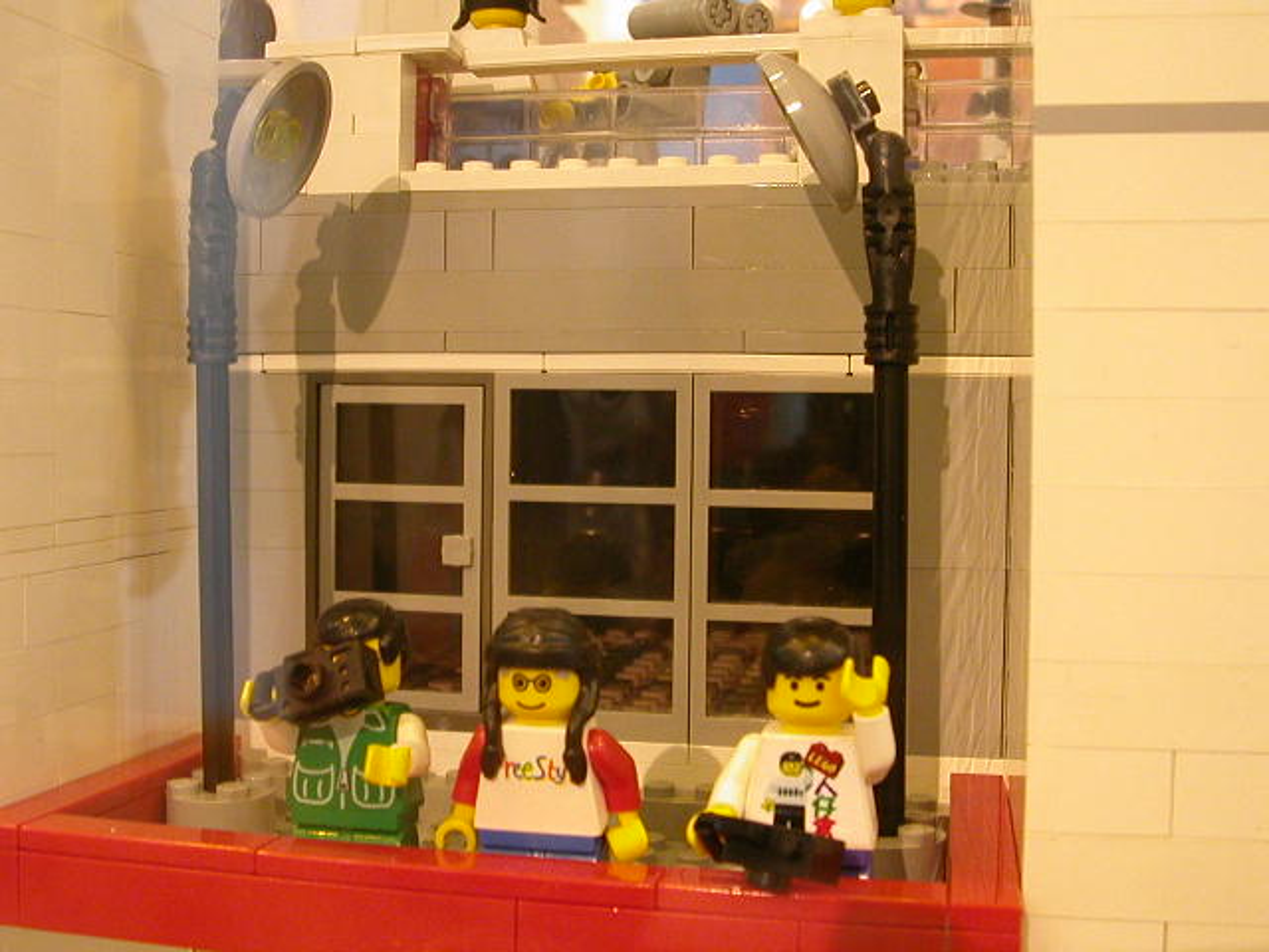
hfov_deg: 43.9
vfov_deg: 33.6
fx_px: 1576
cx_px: 634
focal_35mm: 43
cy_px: 476
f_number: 2.9
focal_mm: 6.6
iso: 290
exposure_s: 1/25
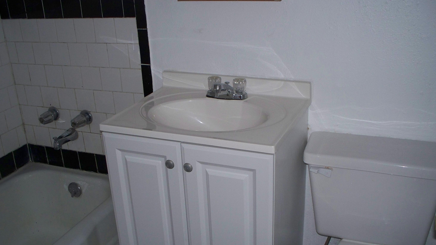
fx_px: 462
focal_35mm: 40
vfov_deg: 29.7
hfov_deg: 50.5
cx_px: 220
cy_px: 137
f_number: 2.8
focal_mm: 7.54
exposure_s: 1/30
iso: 200
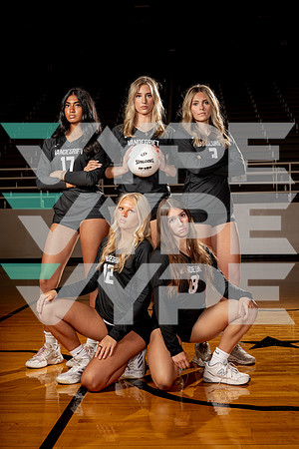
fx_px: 710
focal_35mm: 57
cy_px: 224
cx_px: 150
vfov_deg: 35.1
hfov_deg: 23.8
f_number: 8
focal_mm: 57
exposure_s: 1/250
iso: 100
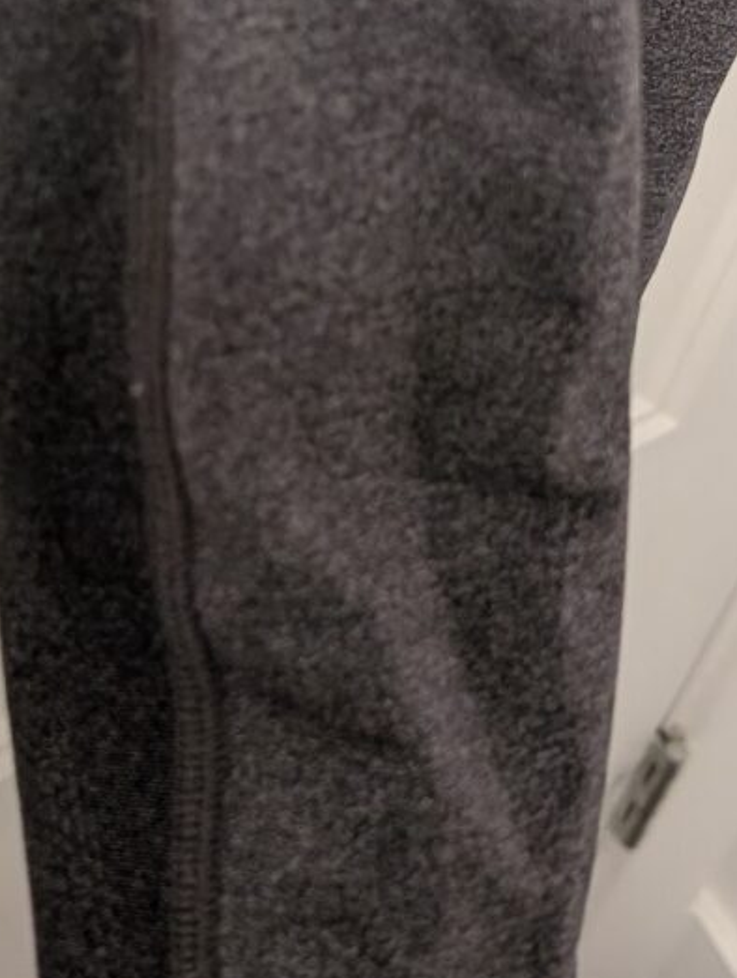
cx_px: 65
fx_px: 2661
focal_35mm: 94
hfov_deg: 15.6
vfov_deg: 20.6
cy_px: 198
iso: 1400
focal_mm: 6.9
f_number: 1.68
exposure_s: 1/120
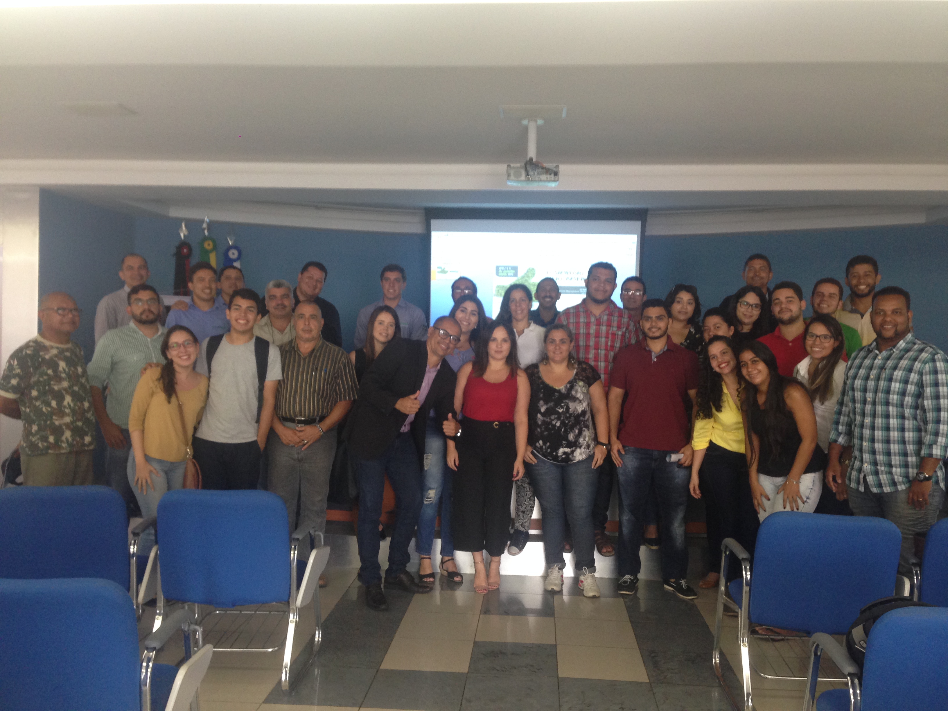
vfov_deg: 42.9
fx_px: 904
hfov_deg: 55.4
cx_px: 474
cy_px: 356
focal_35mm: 33
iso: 100
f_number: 2.4
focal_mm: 4.12
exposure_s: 1/20
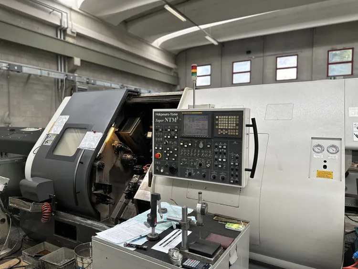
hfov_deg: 71.6
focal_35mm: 24
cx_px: 179
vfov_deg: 56.8
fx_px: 248
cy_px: 134
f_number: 1.78
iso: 64
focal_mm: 6.86
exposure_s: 1/163
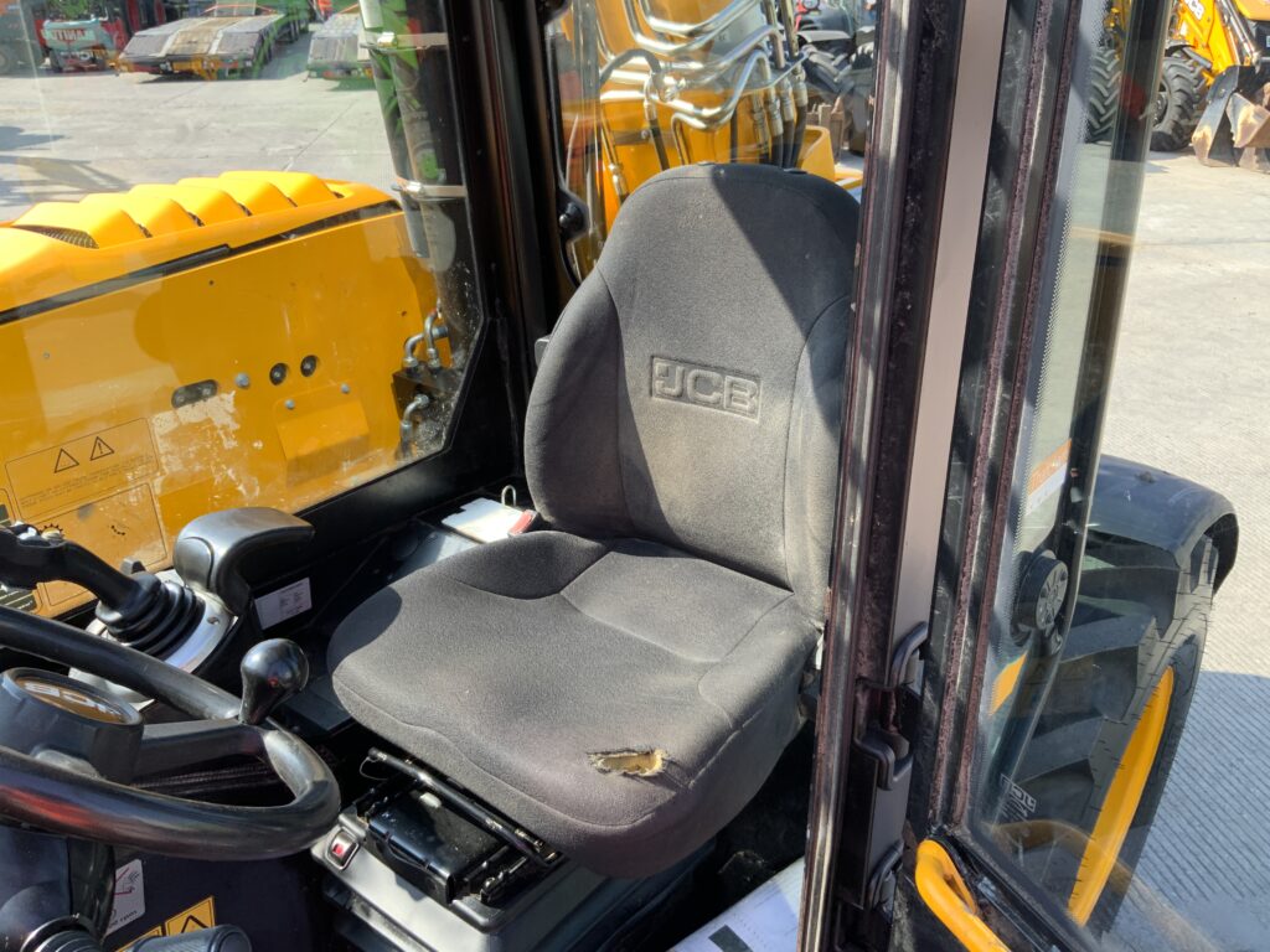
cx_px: 635
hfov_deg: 61.7
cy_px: 476
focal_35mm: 29
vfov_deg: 48.2
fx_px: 1064
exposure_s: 1/192
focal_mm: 3
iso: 16
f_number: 1.8
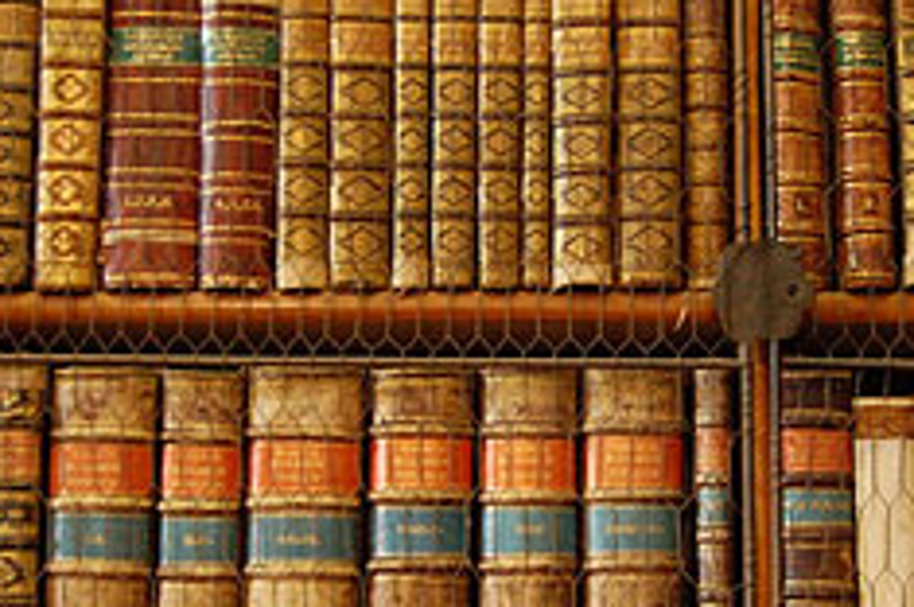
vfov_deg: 20.4
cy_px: 442
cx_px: 545
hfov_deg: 30.5
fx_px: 1672
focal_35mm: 66
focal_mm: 23
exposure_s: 1/5
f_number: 3.8
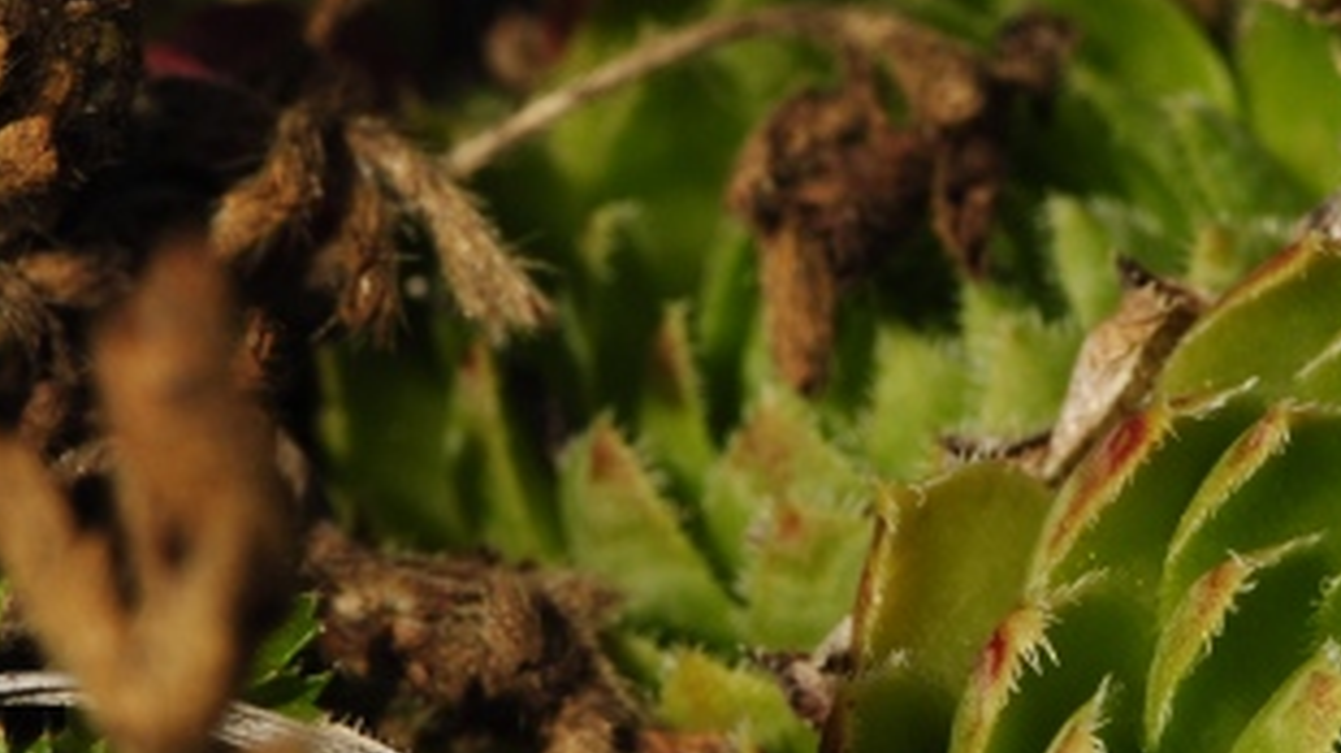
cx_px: 982
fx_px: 12274
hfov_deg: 6.2
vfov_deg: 3.5
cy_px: 567
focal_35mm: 345
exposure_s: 1/320
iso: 200
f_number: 13
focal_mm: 85
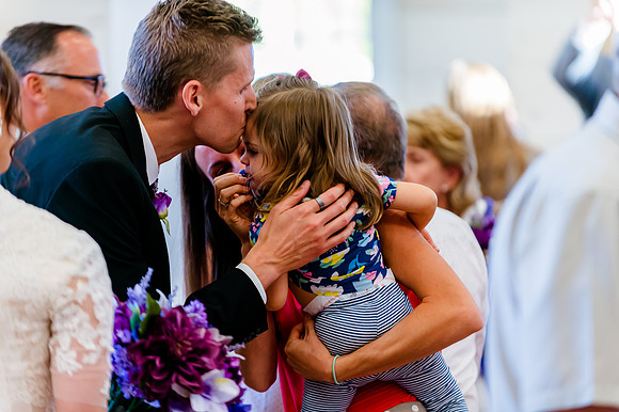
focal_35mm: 200
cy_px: 206
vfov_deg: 6.9
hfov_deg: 10.3
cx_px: 310
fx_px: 3437
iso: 2000
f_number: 2.8
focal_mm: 200
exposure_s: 1/400
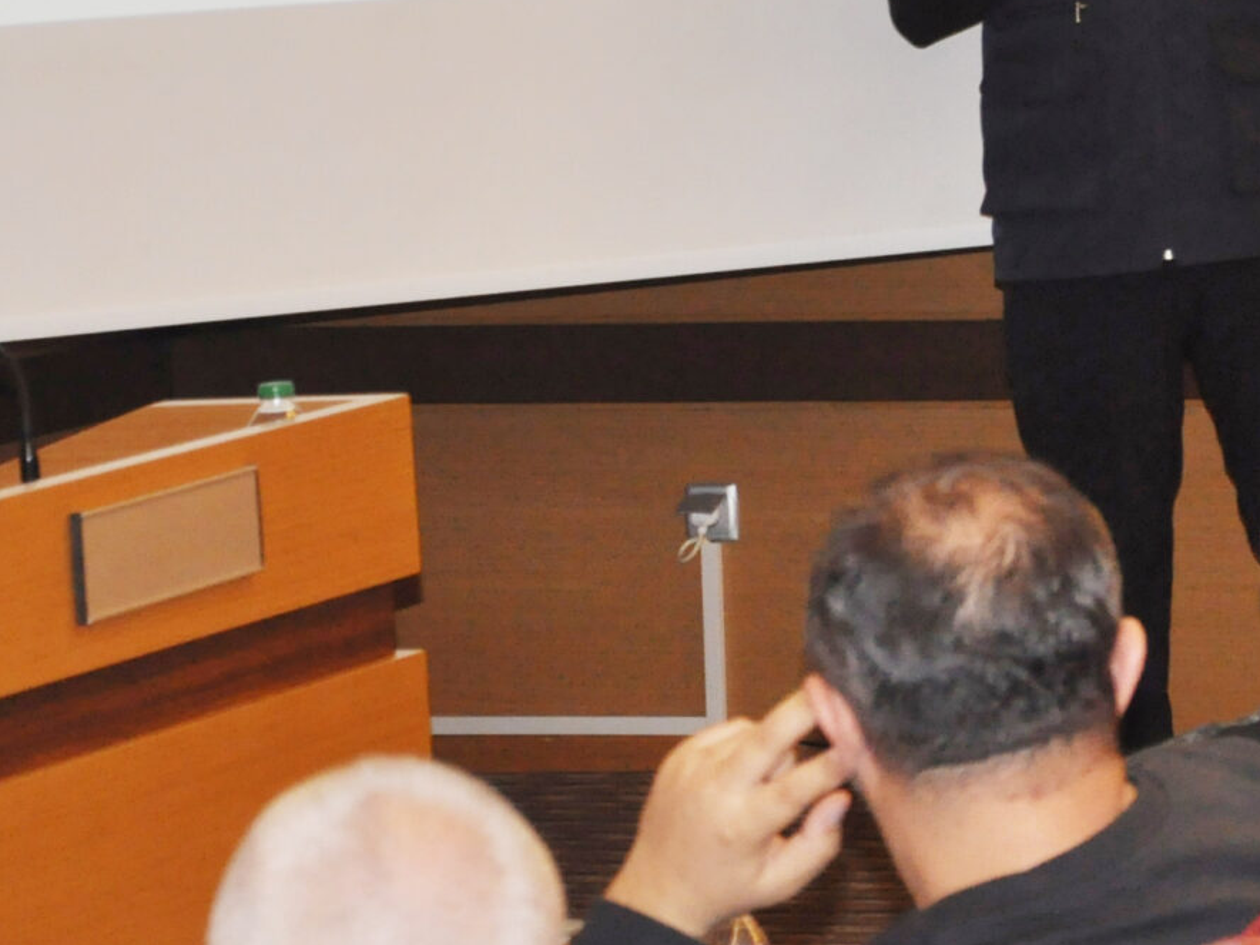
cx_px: 1310
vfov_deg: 6.8
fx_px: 7899
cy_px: 7
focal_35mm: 217
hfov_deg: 9.1
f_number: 5
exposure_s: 1/60
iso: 800
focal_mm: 52
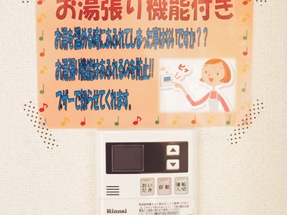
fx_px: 481
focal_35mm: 58
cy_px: 102
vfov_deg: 25.2
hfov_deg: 33.2
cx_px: 136
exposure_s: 1/60
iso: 640
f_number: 3.5
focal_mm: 9.5
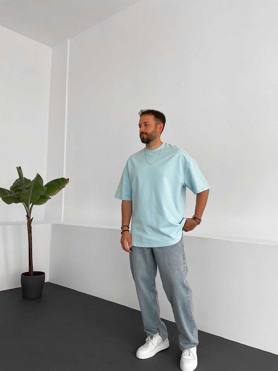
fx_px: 311
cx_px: 139
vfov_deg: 61.7
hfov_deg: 48.2
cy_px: 186
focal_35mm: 29
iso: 25
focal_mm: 3
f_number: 1.8
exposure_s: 1/120
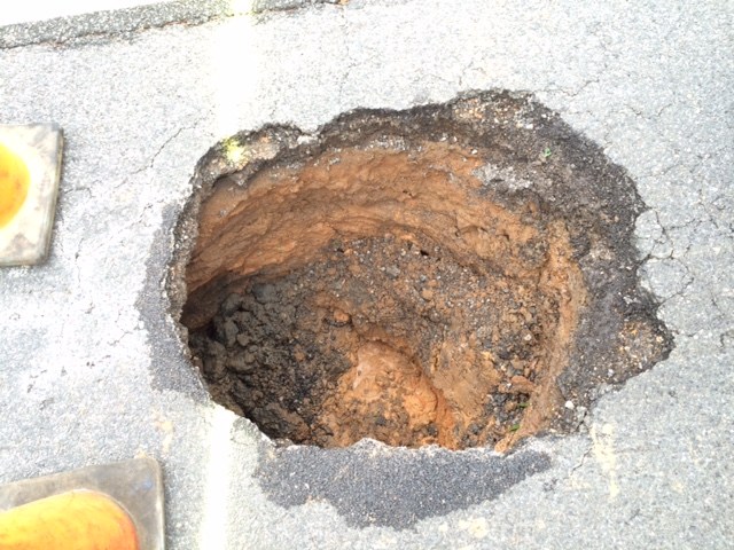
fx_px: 615
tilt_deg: -67.6
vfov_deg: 48.2
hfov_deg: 61.7
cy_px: 275
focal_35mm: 29
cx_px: 367
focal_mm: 4.15
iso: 50
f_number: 2.2
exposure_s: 1/120
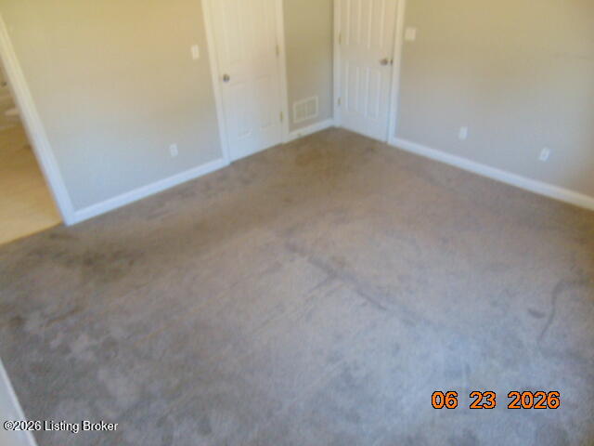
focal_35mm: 25
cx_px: 297
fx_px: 429
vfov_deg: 54.9
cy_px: 223
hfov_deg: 69.4
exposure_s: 1/30
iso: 250
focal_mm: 4.5
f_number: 3
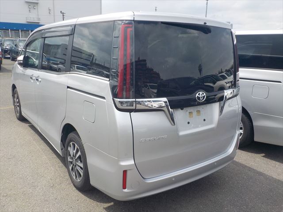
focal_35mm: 30
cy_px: 106
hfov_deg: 60.0
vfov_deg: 46.8
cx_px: 142
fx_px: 245
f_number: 3.3
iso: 125
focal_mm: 4.1
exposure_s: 1/1000
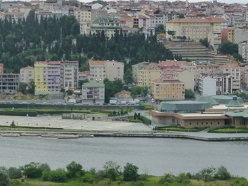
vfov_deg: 10.7
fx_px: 988
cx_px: 195
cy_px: 81
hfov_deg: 14.2
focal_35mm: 138
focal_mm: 11.7
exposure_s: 1/500
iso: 200
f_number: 4.9
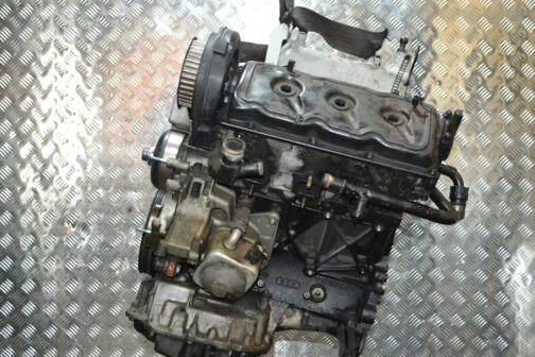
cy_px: 201
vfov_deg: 27.0
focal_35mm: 50
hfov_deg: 39.6
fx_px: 743
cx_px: 275
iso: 2800
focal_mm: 28
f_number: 4.5
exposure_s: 1/60
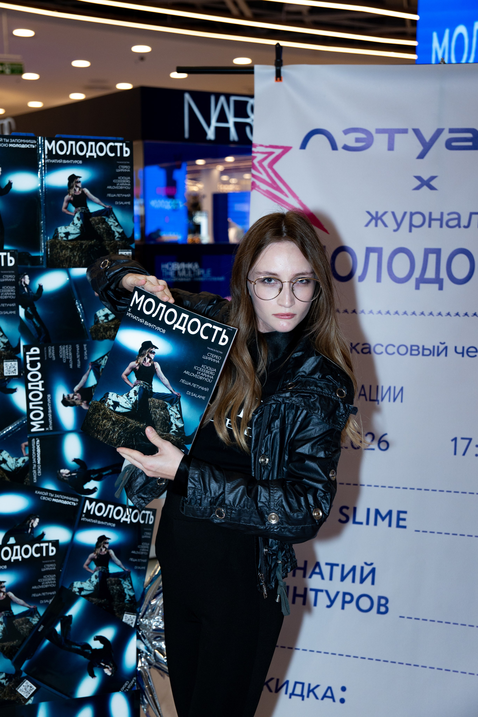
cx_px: 239
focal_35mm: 57
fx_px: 1135
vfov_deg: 35.1
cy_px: 358
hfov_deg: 23.8
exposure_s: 1/320
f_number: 3.5
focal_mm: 38
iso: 400
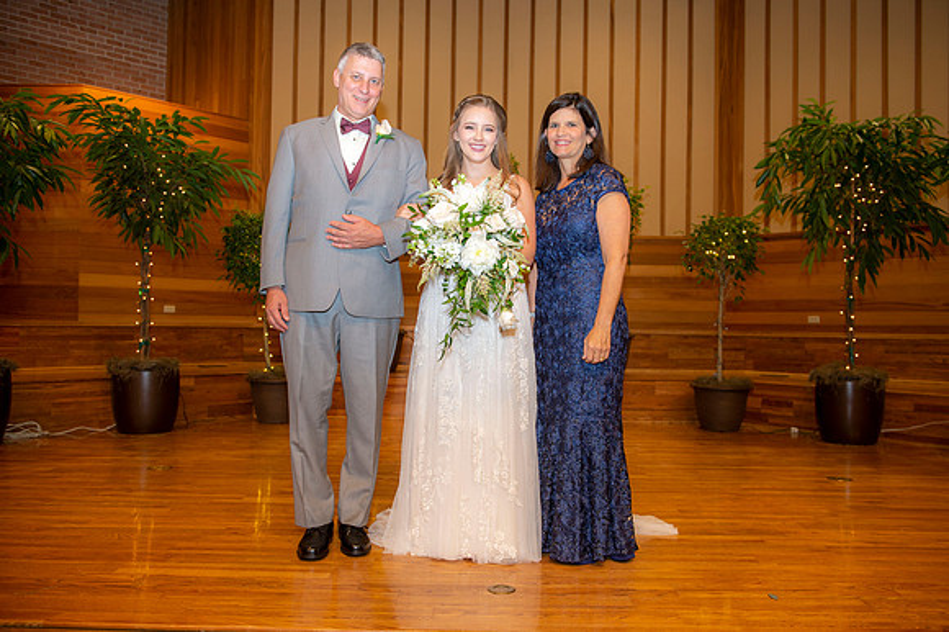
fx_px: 817
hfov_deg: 60.3
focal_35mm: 31
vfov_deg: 42.3
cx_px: 474
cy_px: 316
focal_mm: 31
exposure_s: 1/125
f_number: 4
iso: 640
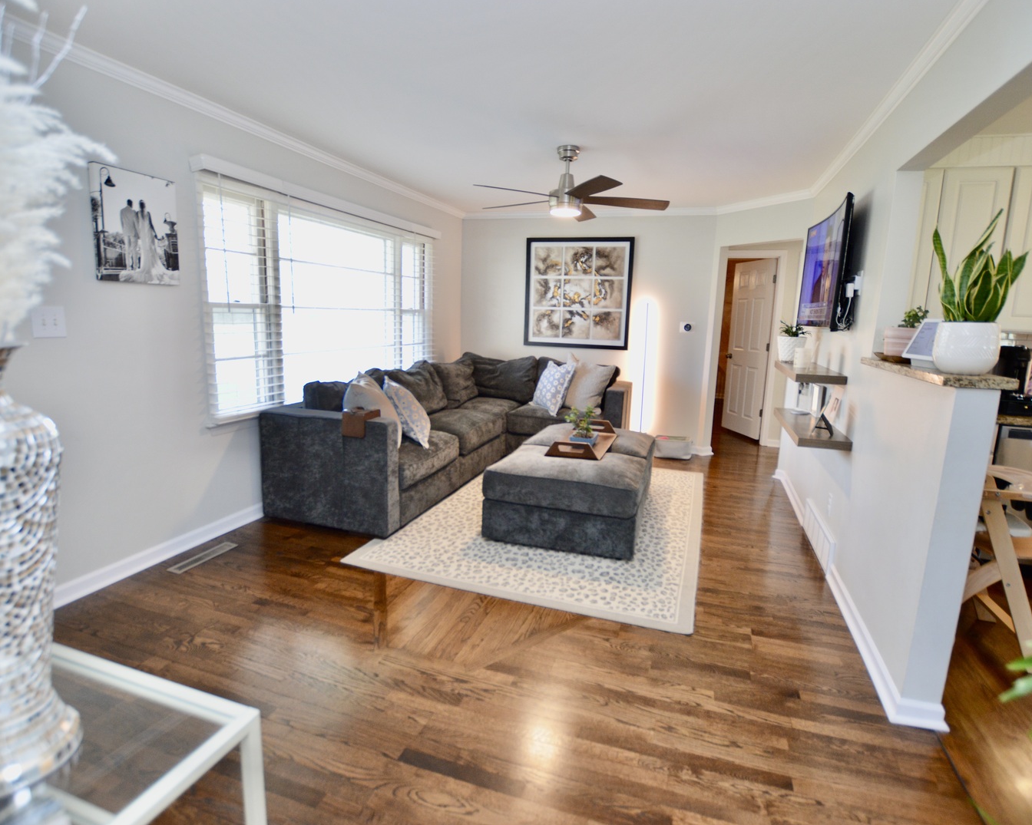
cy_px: 411
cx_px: 519
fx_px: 519
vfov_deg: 77.0
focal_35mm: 17
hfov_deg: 89.6
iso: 450
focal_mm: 10
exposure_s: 1/60
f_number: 3.5
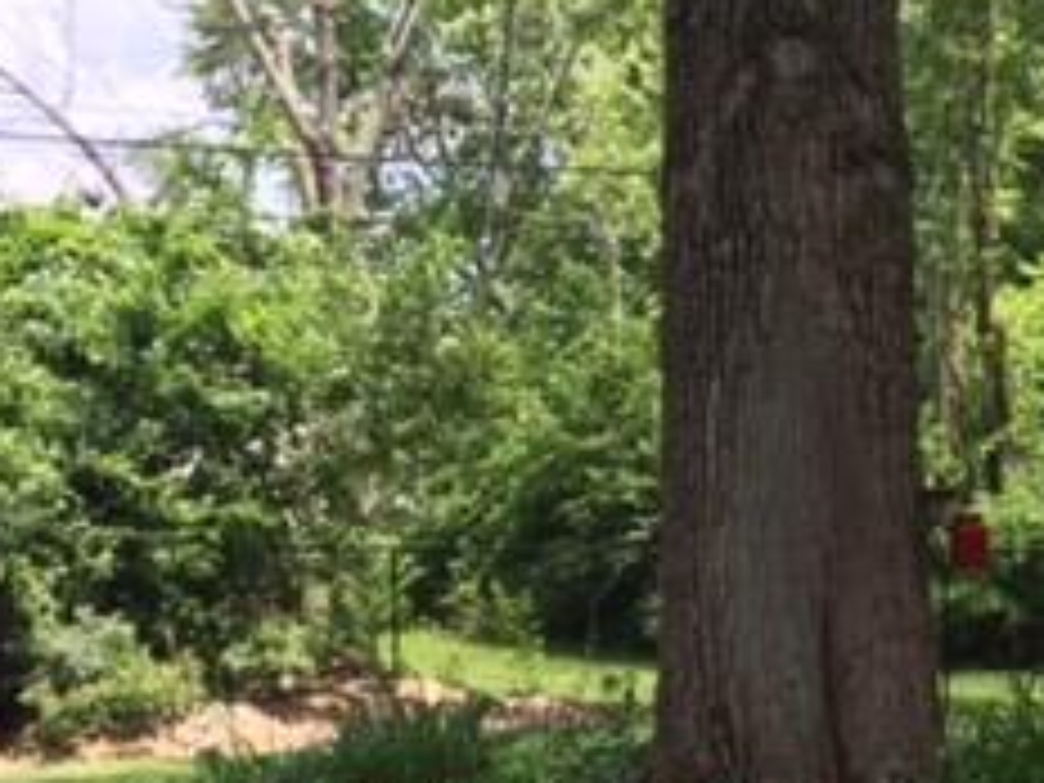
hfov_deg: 23.8
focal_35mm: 80
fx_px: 2413
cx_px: 909
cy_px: 814
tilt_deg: -6.8
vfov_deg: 17.9
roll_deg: +0.5
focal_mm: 4.15
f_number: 2.2
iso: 32
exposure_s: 1/455
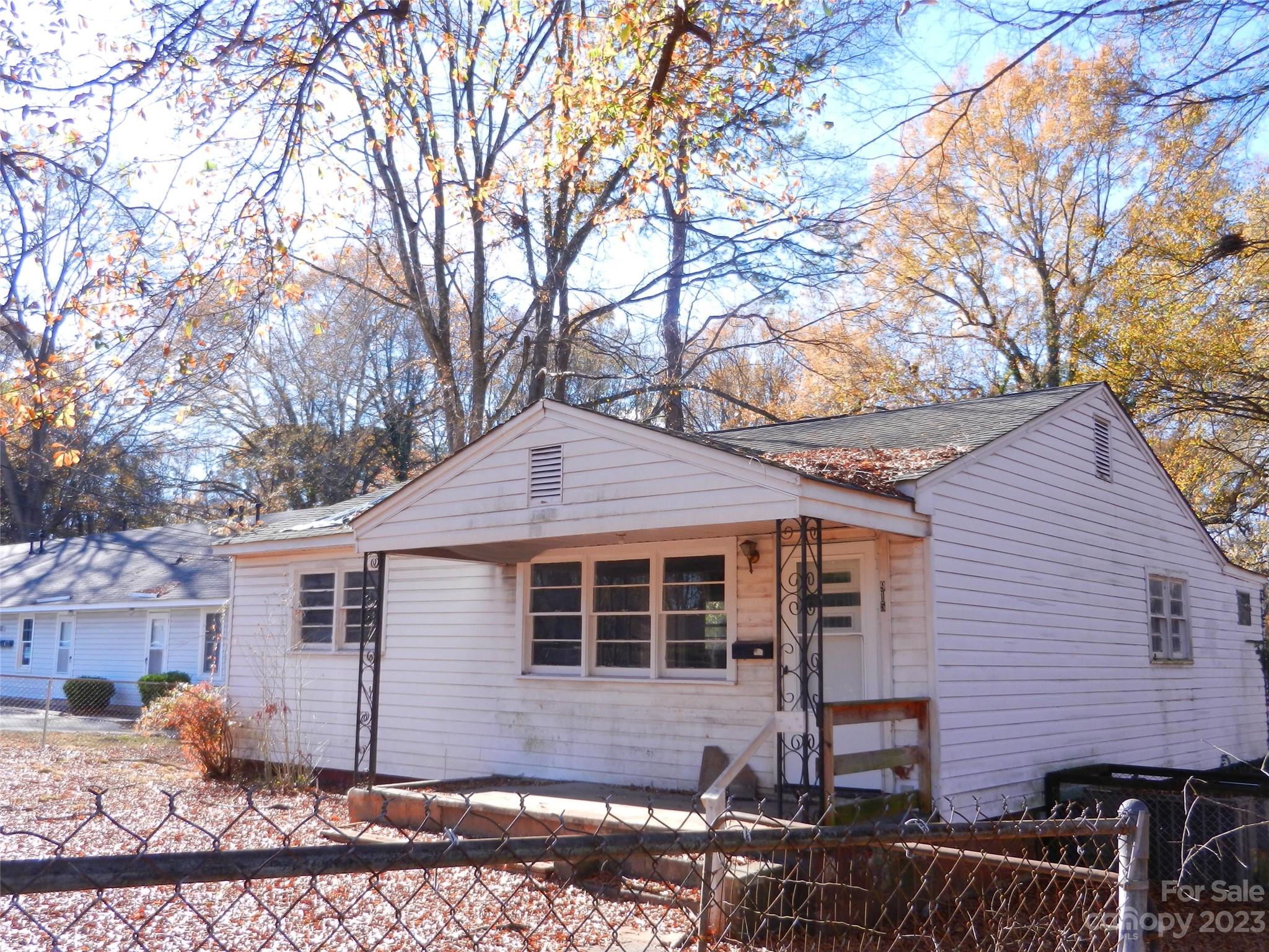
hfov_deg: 55.4
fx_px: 1210
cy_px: 476
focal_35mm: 33
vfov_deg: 42.9
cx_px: 634
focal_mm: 5.9
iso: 160
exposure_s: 1/320
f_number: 3.8
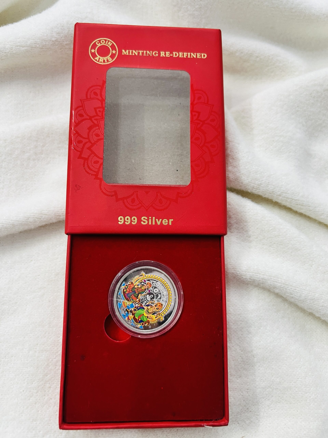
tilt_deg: -74.2
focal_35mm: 26
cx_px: 164
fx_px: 328
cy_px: 219
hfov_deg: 53.1
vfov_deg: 67.3
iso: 160
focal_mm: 5.7
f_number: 1.5
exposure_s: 1/50
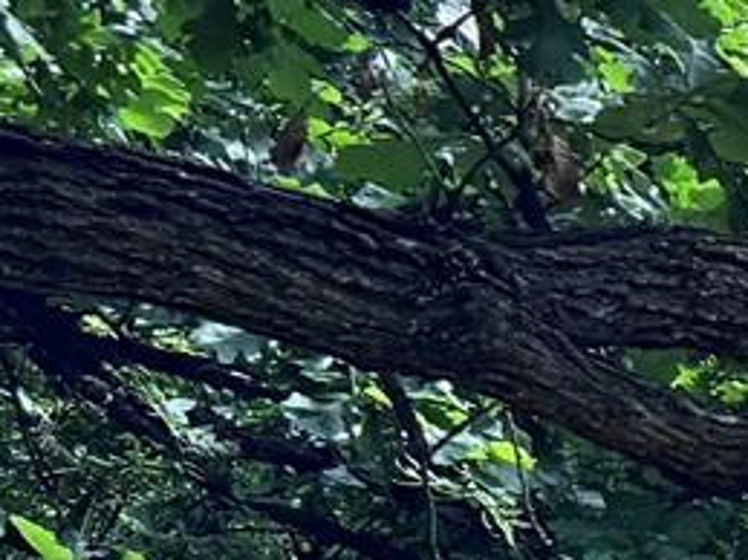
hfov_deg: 8.5
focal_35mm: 190
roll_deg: +1.0
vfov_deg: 7.6
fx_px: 4104
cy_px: 993
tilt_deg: +2.2
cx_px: 2334
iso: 80
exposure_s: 1/1131
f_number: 1.78
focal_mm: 6.76
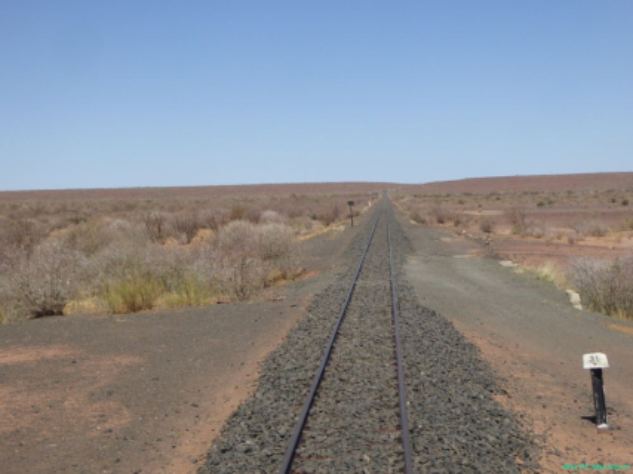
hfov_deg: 29.8
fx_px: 1188
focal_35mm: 65
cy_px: 237
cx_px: 316
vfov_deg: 22.6
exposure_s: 1/500
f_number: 4.4
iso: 100
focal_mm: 11.7
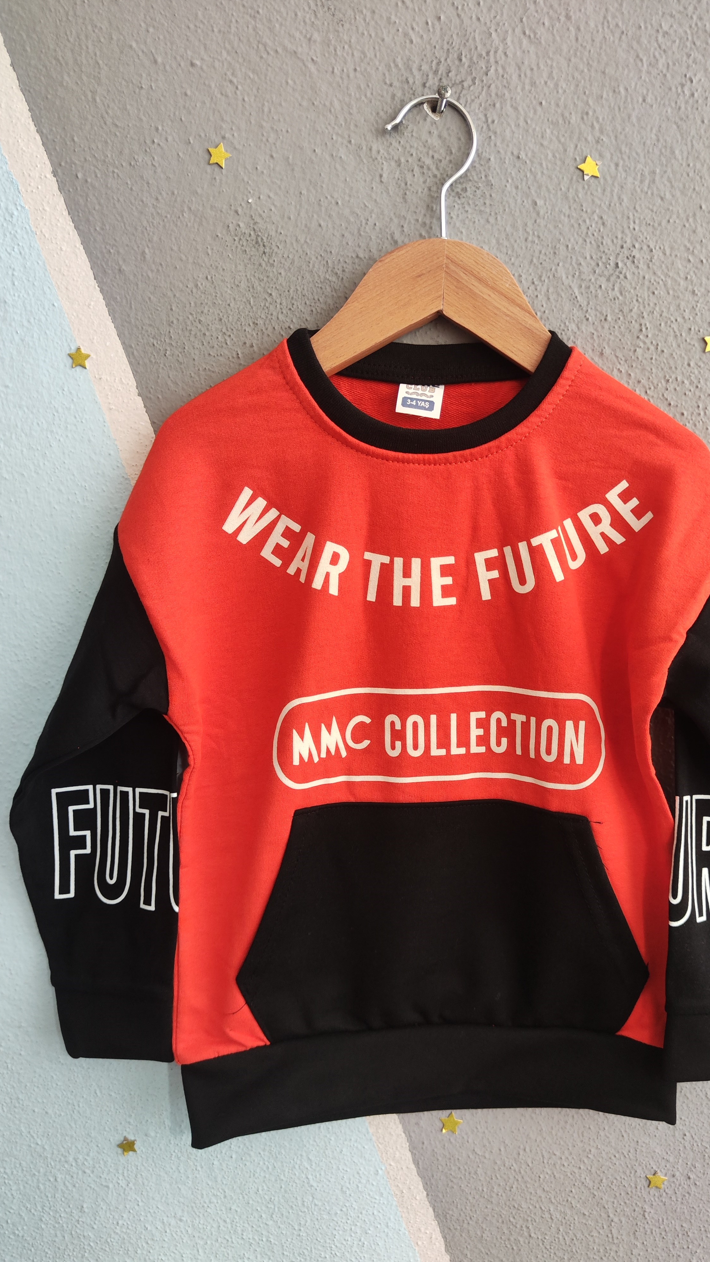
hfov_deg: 42.8
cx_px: 410
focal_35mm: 27
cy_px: 642
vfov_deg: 69.9
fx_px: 904
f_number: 1.88
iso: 345
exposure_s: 1/50.9
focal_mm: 5.59
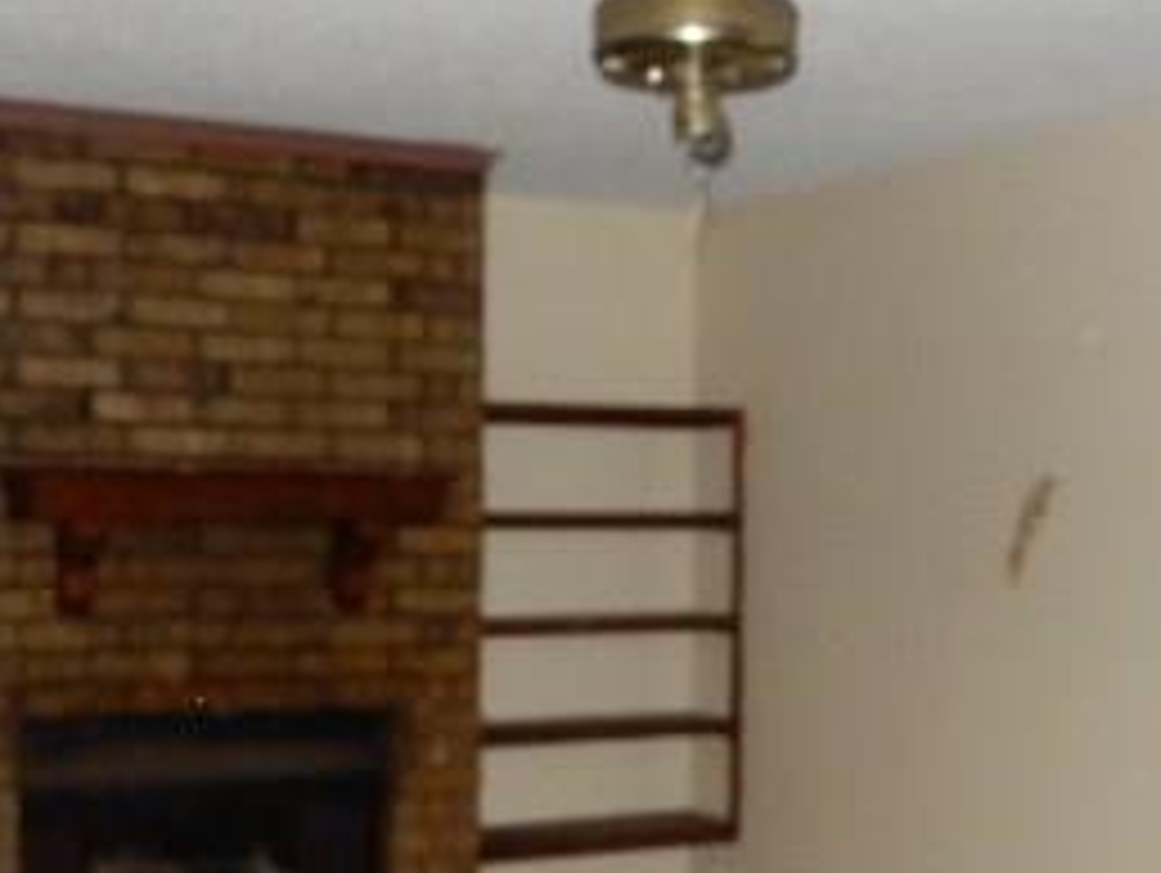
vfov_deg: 23.5
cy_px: 626
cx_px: 603
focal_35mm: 62
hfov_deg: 31.2
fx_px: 2081
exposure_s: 1/30
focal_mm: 4.5
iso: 640
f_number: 3.7
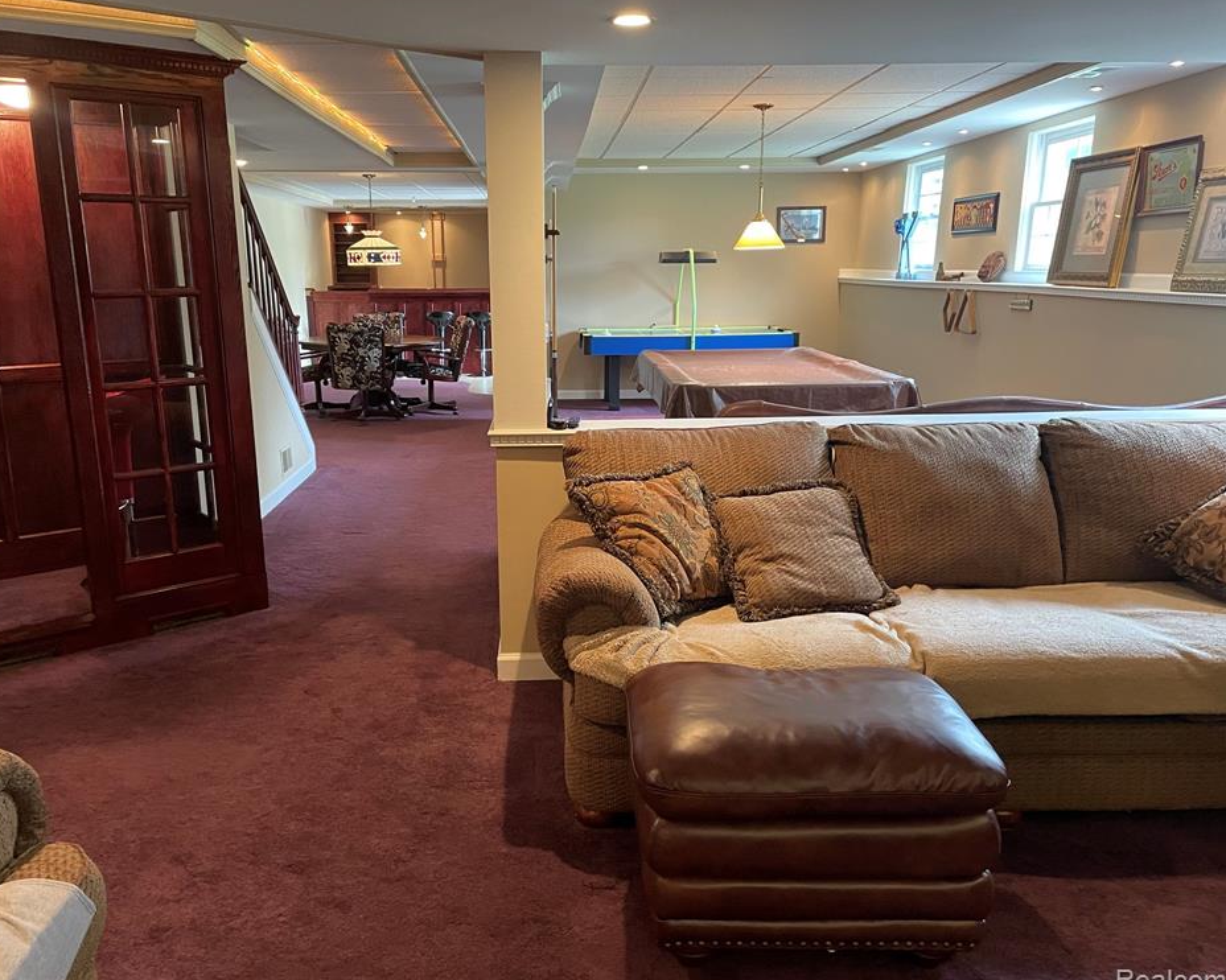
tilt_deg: -13.0
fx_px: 1016
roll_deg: +0.8
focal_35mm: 28
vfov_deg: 51.5
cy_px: 494
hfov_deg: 62.2
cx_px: 573
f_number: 1.6
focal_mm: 4.2
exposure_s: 1/60
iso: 500
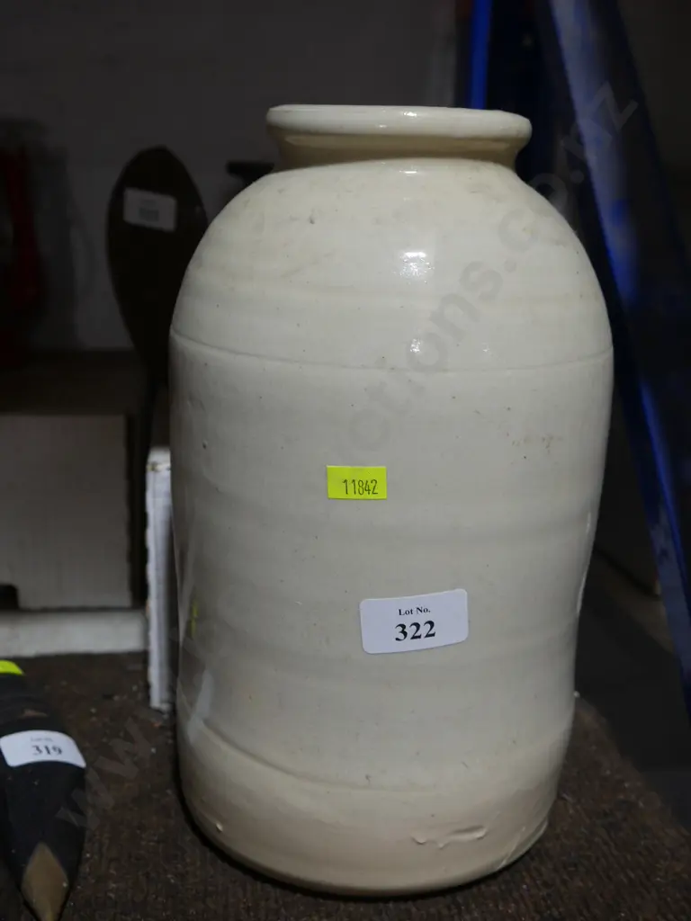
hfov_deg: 36.0
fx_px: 1065
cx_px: 346
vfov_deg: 46.8
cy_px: 460
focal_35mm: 40
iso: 200
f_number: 4.4
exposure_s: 1/60
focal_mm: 20
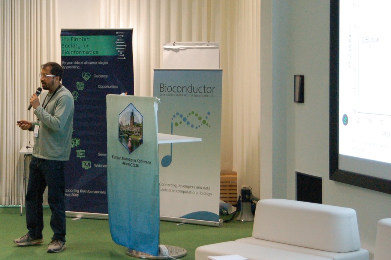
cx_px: 81
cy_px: 72
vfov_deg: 14.8
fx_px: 999
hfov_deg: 21.9
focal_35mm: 92
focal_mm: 32
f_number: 3.5
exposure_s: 1/125
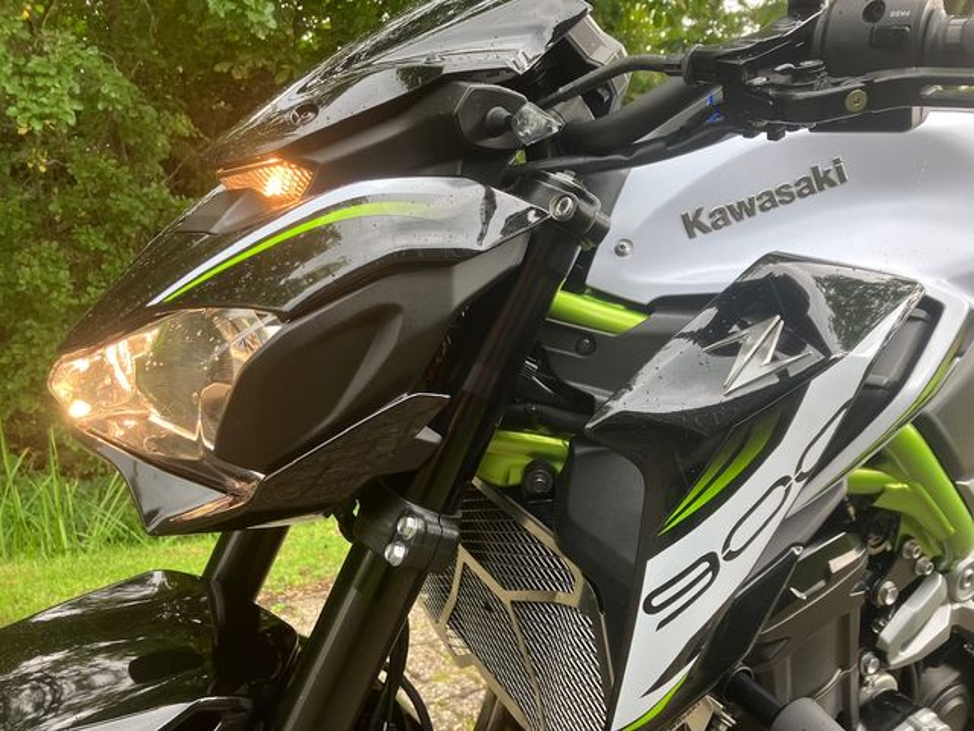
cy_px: 366
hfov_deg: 63.4
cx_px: 487
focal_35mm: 28
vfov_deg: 49.7
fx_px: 788
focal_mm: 3.99
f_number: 1.8
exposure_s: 1/98
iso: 80
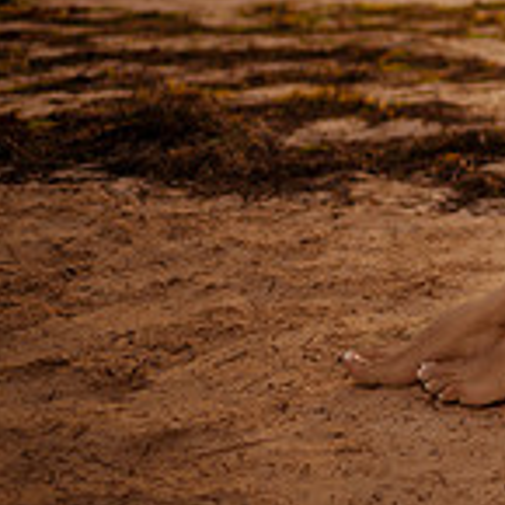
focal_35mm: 119
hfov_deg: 12.9
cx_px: 975
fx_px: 1964
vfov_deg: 14.1
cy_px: -124
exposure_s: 1/5000
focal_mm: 35
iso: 125
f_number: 1.8
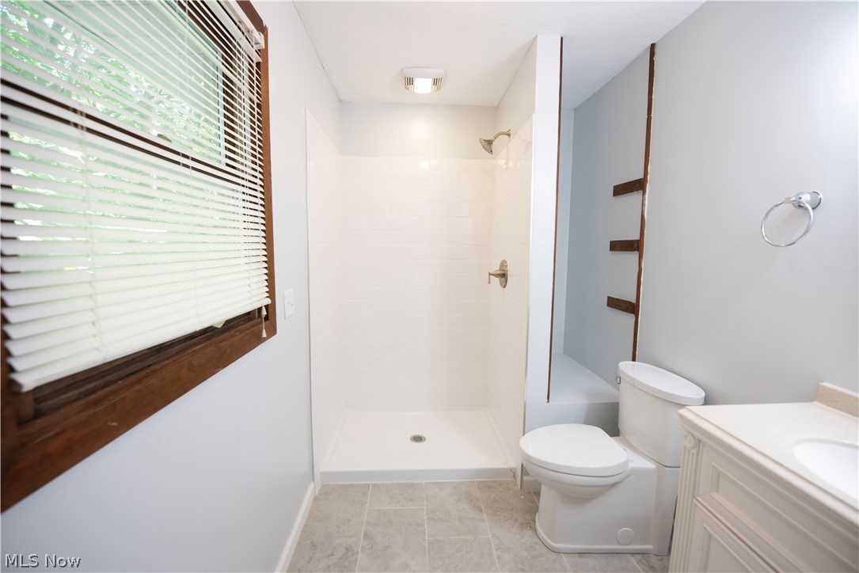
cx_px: 430
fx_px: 334
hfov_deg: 104.2
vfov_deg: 81.2
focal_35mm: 14
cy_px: 286
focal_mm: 14
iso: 1250
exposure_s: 1/125
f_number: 5
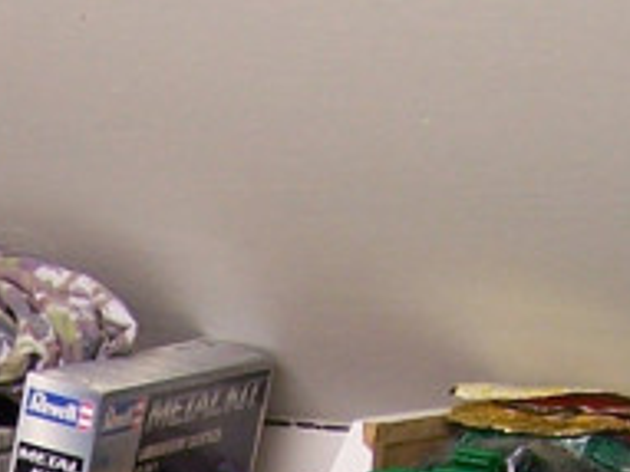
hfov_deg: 9.5
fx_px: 3710
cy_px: 1228
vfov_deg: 6.8
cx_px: -231
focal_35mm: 204
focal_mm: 6.3
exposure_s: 1/6
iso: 80
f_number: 2.8
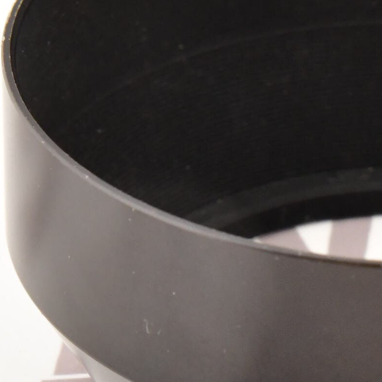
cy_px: 248
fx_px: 4158
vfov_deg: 5.3
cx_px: 409
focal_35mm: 333
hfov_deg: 5.2
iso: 1600
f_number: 13
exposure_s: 1/160
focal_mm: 120
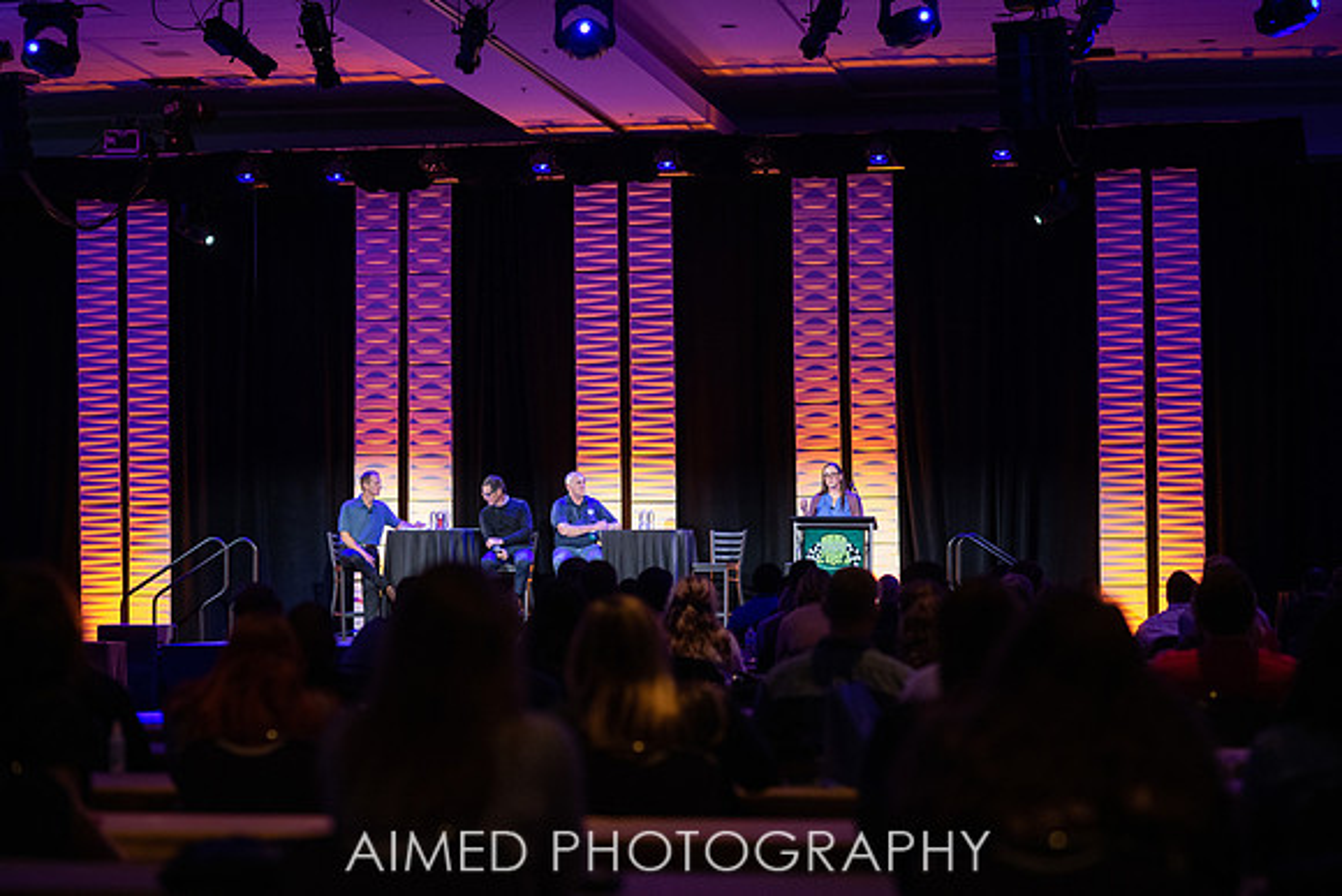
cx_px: 675
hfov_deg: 23.7
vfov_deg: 15.9
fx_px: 3202
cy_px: 448
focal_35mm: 86
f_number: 2.5
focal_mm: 85
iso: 2000
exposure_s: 1/200
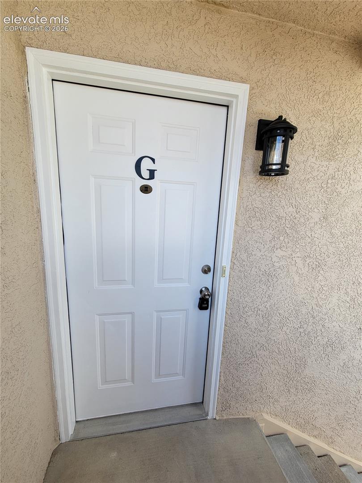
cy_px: 242
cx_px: 181
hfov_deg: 89.9
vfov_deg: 106.2
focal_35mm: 13
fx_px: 181
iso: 50
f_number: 2.2
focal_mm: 2.2
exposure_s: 1/350
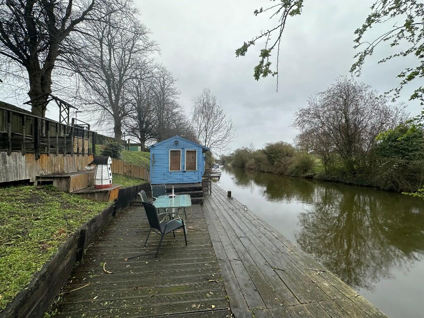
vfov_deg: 85.7
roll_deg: +0.3
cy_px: 159
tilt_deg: +1.1
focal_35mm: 14
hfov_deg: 102.1
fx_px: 171
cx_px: 212
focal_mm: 2.22
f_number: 2.2
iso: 40
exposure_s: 1/764
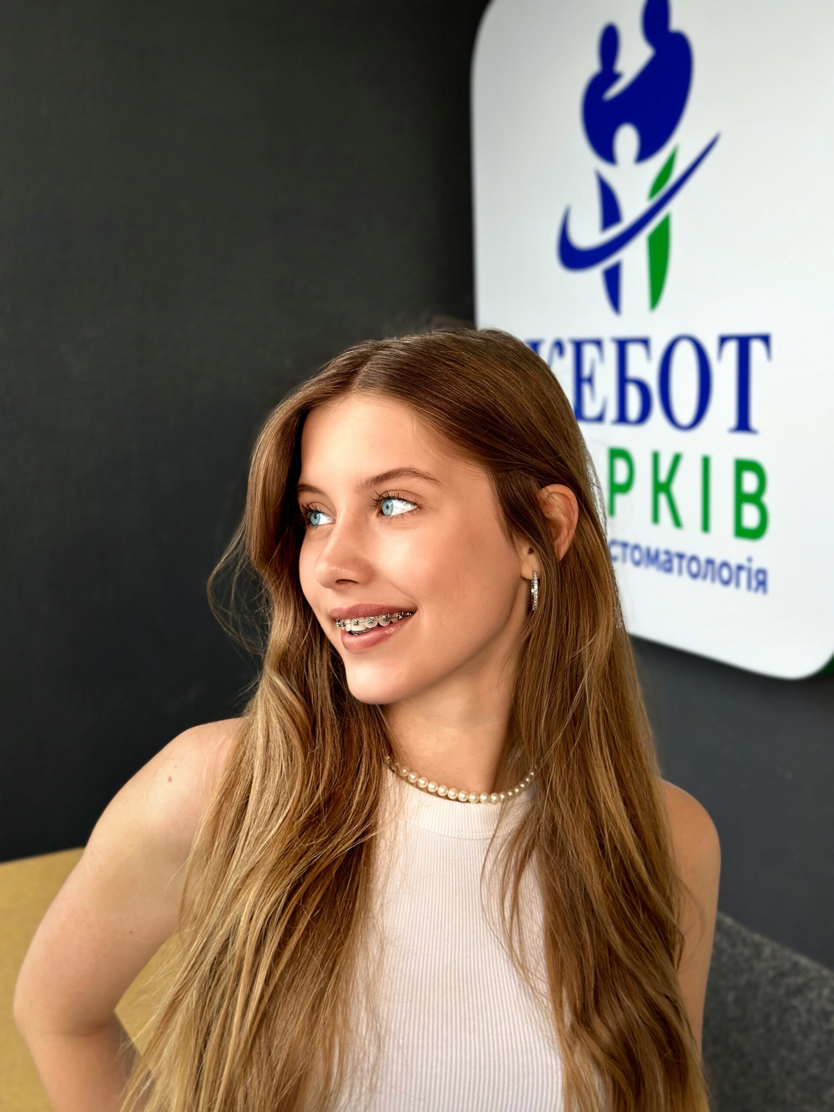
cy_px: 556
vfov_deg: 39.7
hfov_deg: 30.3
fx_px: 1542
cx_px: 417
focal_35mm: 48
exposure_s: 1/198
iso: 80
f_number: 1.78
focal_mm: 6.86
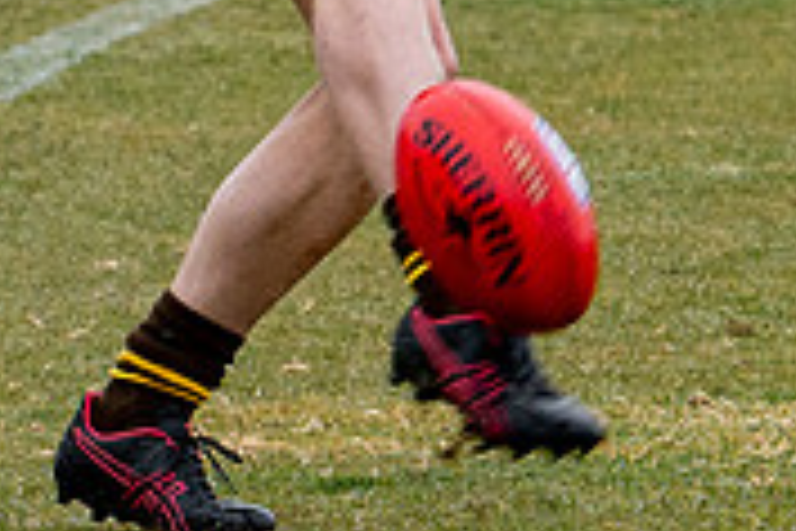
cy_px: -313
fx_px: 30445
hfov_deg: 1.5
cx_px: 179
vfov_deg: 1.0
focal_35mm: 1377
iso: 320
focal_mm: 130
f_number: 4
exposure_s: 1/800
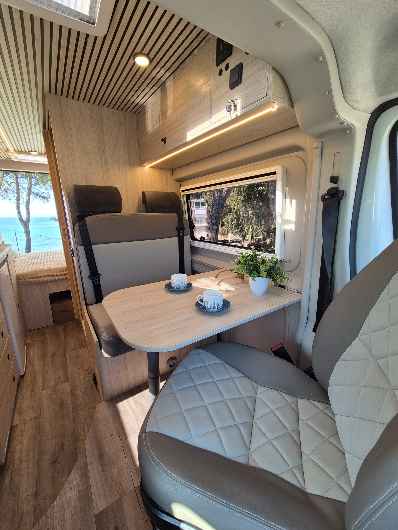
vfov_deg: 106.2
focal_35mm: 13
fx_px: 199
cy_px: 265
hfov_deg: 89.9
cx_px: 199
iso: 50
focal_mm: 2.2
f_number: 2.2
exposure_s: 1/107
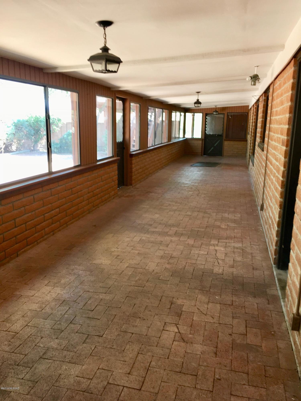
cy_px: 200
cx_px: 150
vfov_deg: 61.7
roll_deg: +0.6
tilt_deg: -14.4
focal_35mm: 29
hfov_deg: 48.2
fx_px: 336
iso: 25
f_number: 2.2
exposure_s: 1/30
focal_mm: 4.15
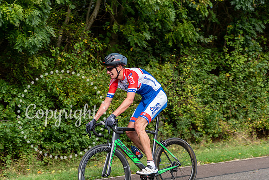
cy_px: 90
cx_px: 134
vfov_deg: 19.5
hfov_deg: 28.8
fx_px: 523
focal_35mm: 70
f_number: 2.8
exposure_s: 1/800
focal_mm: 70
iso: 160
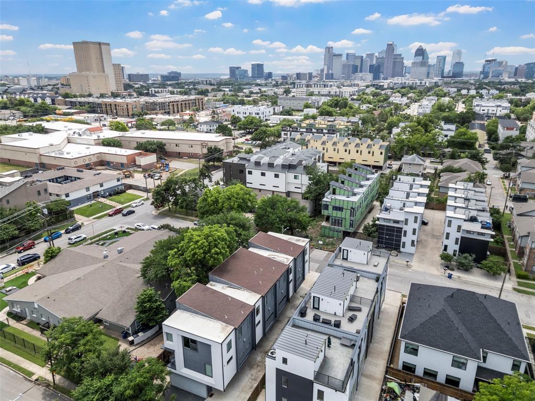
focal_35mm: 24
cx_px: 268
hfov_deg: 71.6
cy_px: 200
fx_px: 371
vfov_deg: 56.8
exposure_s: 1/4000
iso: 160
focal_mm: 6.72
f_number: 1.7
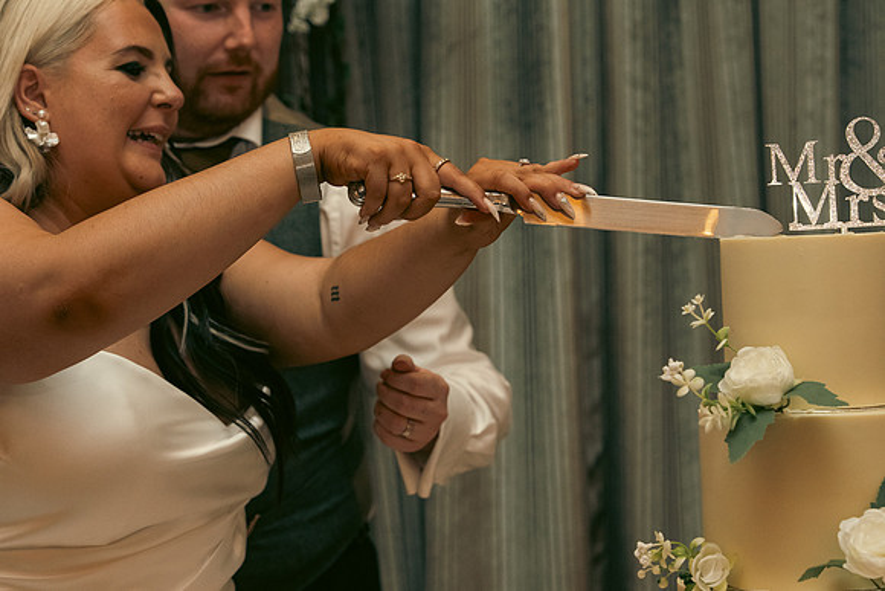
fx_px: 2360
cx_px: 442
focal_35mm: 96
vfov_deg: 14.3
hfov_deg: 21.2
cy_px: 296
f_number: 3.5
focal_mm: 64
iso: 2500
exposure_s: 1/160
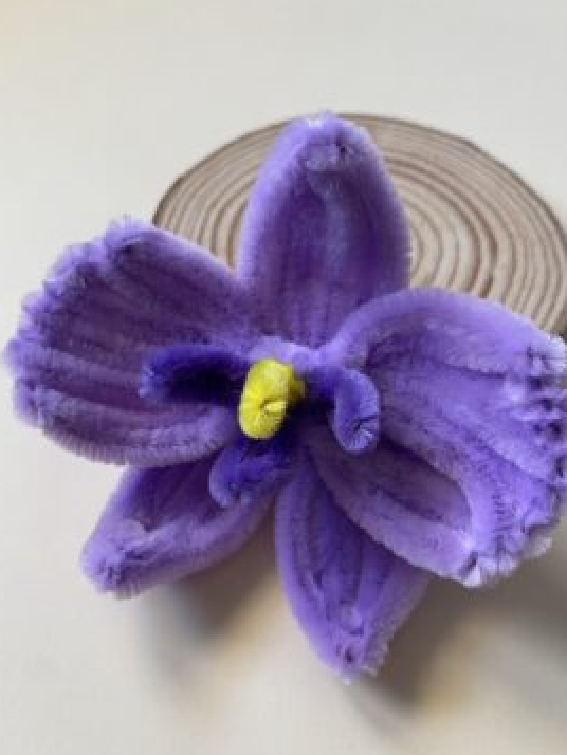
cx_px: 288
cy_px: 398
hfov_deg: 49.8
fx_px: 611
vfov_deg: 63.4
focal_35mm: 28
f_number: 1.8
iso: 80
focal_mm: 4.25
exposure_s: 1/60
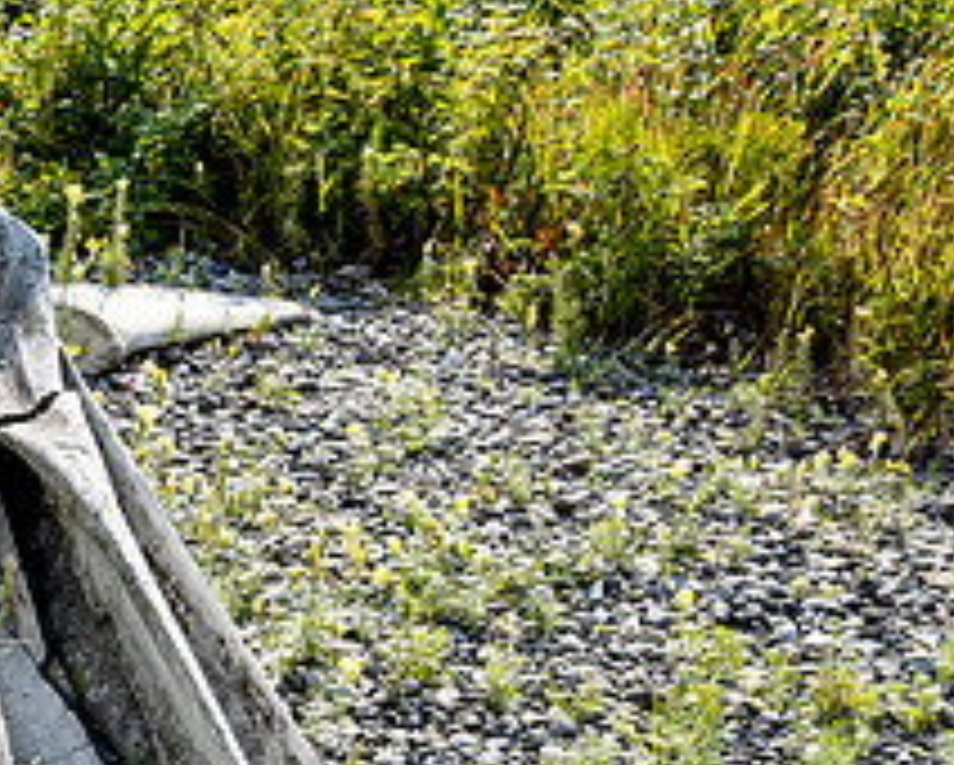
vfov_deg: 19.1
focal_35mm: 80
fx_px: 2261
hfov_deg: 21.3
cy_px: 529
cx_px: -328
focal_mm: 15
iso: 400
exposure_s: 1/320
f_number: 9
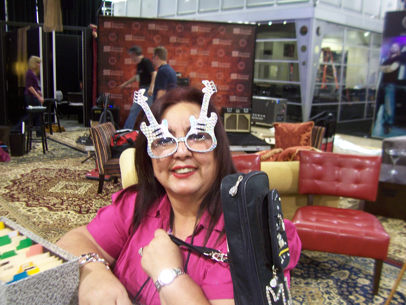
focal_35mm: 34
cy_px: 152
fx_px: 399
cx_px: 203
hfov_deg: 54.0
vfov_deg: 41.8
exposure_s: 1/15
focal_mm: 5.6
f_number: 2.7
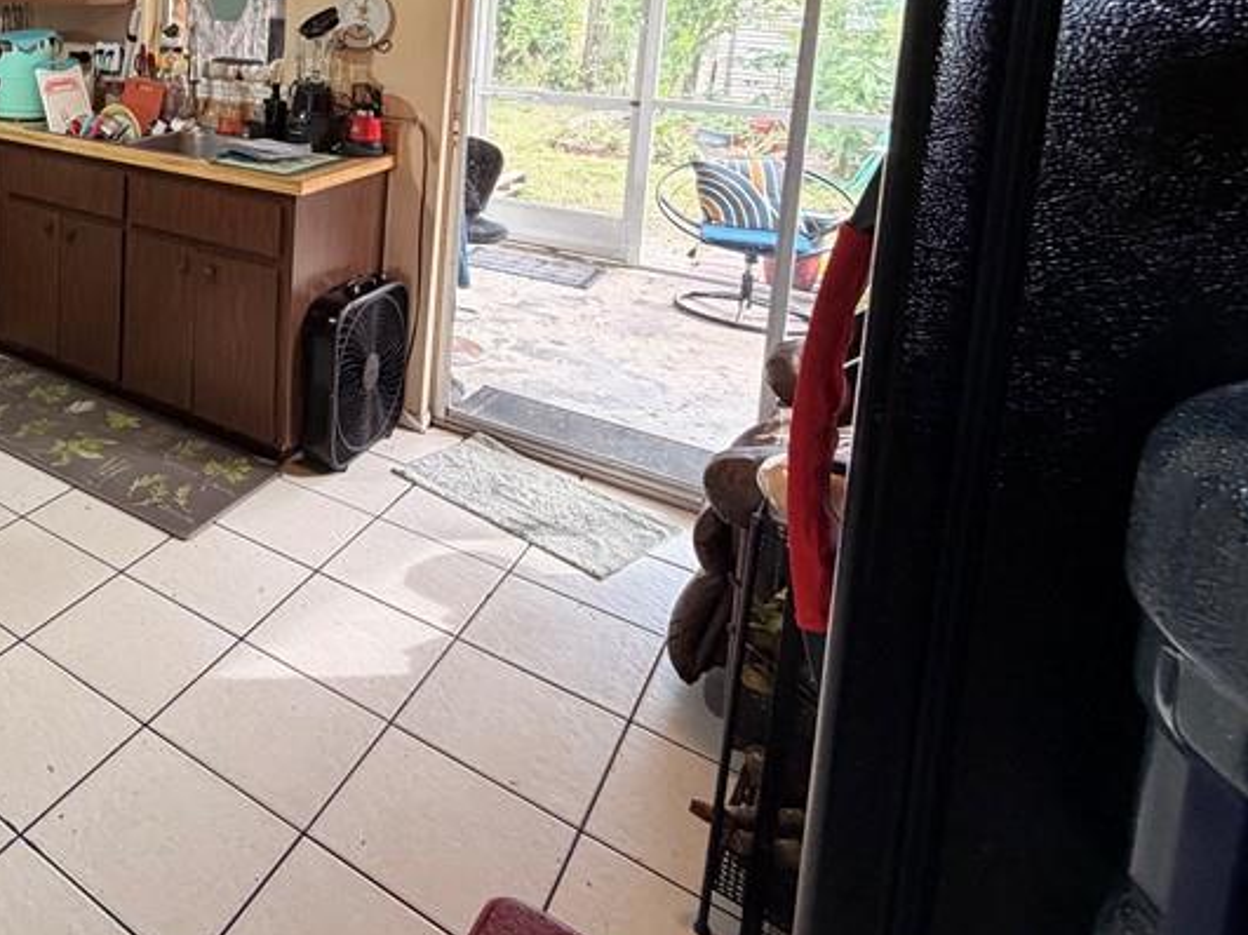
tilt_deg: -7.2
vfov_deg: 46.4
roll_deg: -1.1
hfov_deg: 54.4
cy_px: 96
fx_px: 973
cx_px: 66
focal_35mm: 27
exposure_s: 1/60
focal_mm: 2.22
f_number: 2.2
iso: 250
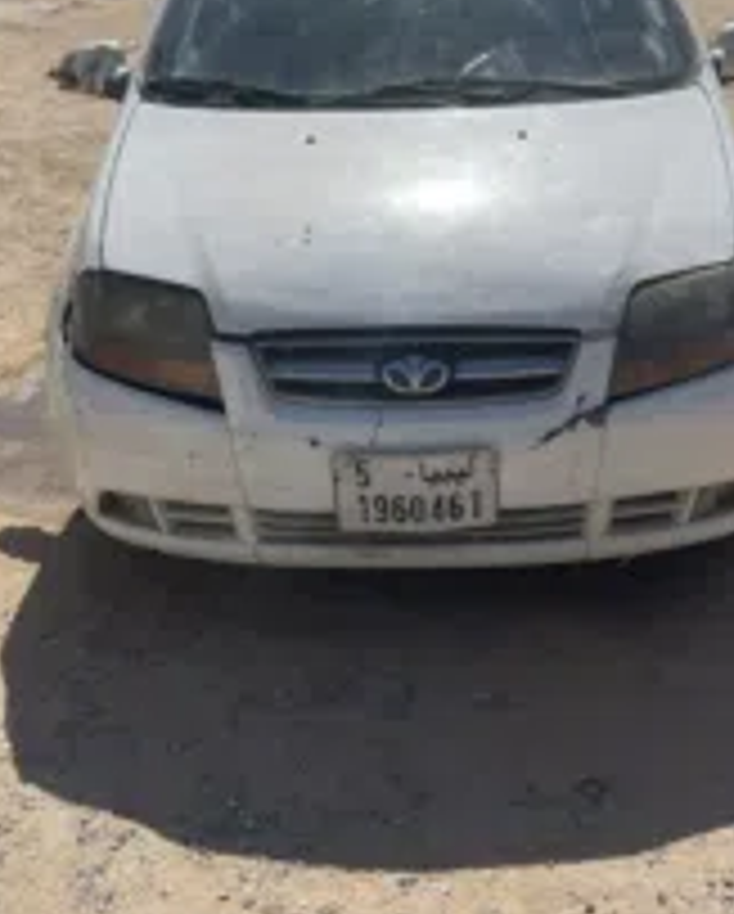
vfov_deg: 38.6
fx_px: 1300
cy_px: 360
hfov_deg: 31.5
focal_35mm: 48
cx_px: 374
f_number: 1.6
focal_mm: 5.1
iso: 32
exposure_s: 1/6993
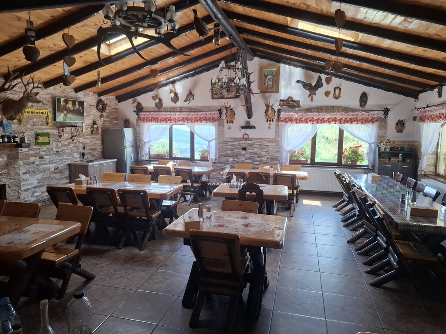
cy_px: 167
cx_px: 223
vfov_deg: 58.9
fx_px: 296
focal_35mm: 23
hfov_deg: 73.9
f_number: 1.8
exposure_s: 1/120
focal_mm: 5.54
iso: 64
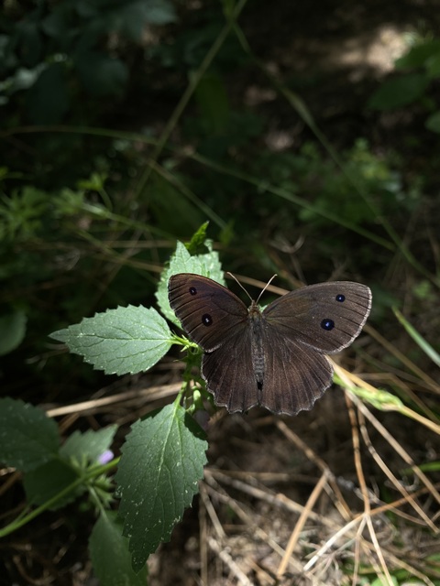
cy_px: 293
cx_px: 220
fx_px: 441
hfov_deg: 53.1
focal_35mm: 26
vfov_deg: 67.3
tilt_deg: -55.3
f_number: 1.8
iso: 32
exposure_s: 1/934
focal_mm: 4.25
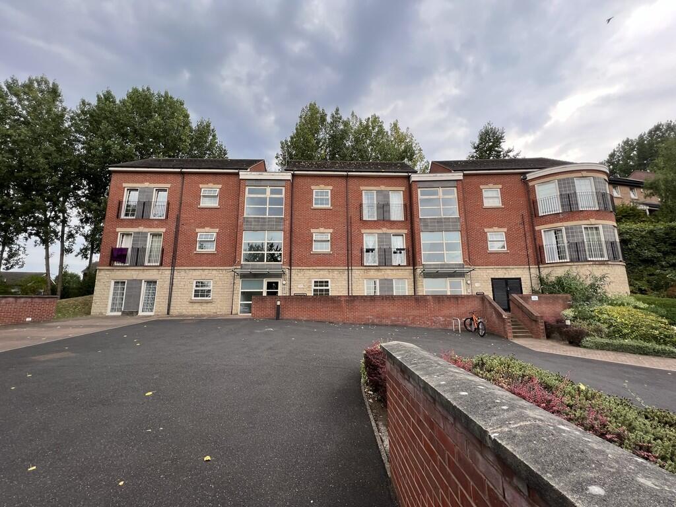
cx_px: 338
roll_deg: +0.9
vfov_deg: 89.9
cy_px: 254
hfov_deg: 106.2
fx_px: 254
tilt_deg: +9.9
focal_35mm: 13
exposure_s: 1/239
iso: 32
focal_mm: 1.57
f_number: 1.8
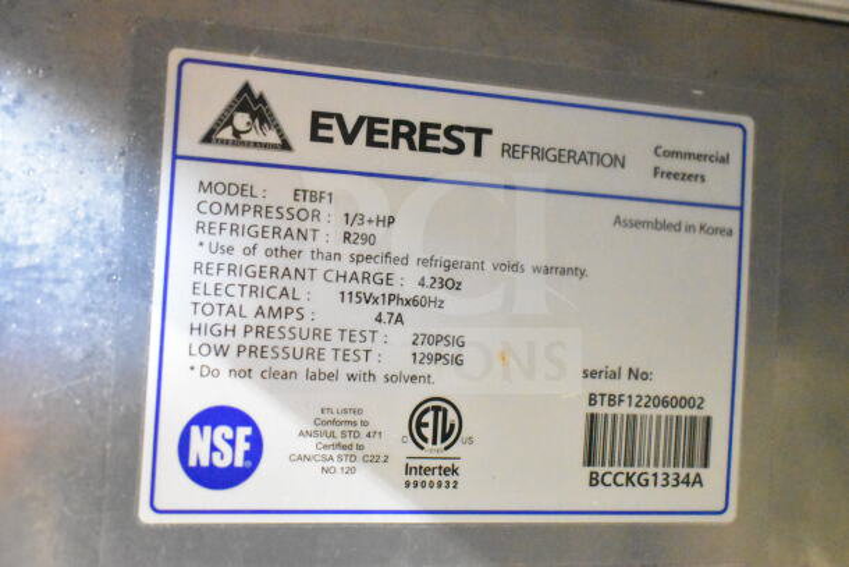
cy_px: 284
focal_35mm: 46
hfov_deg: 42.3
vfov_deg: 29.0
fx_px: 1097
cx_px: 424
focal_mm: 31
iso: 25600
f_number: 4.2
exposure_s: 1/50
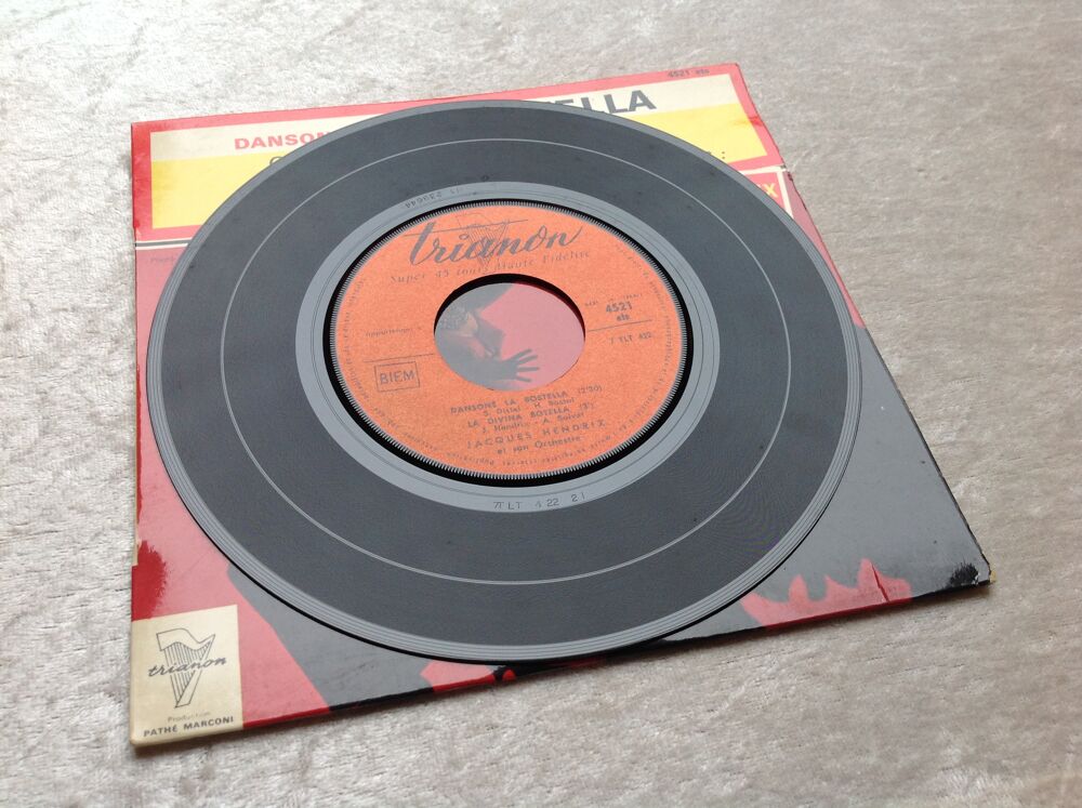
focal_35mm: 35
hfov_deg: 52.7
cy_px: 404
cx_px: 541
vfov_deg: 40.6
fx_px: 1092
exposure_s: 1/60
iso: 64
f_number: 2.4
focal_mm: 4.28
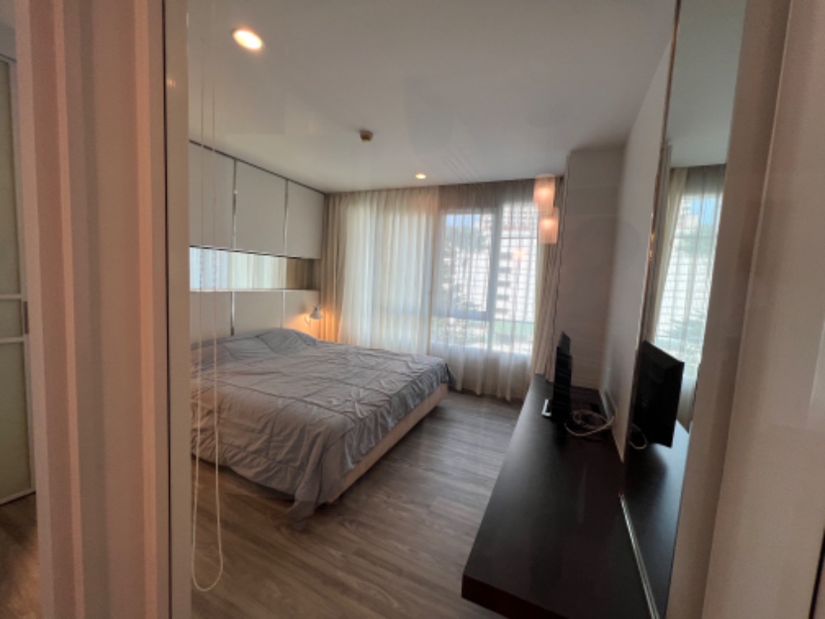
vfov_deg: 89.9
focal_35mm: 13
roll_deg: -0.8
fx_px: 310
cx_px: 412
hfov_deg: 106.2
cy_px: 310
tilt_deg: -4.4
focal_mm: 1.57
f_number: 1.8
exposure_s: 1/122
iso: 32
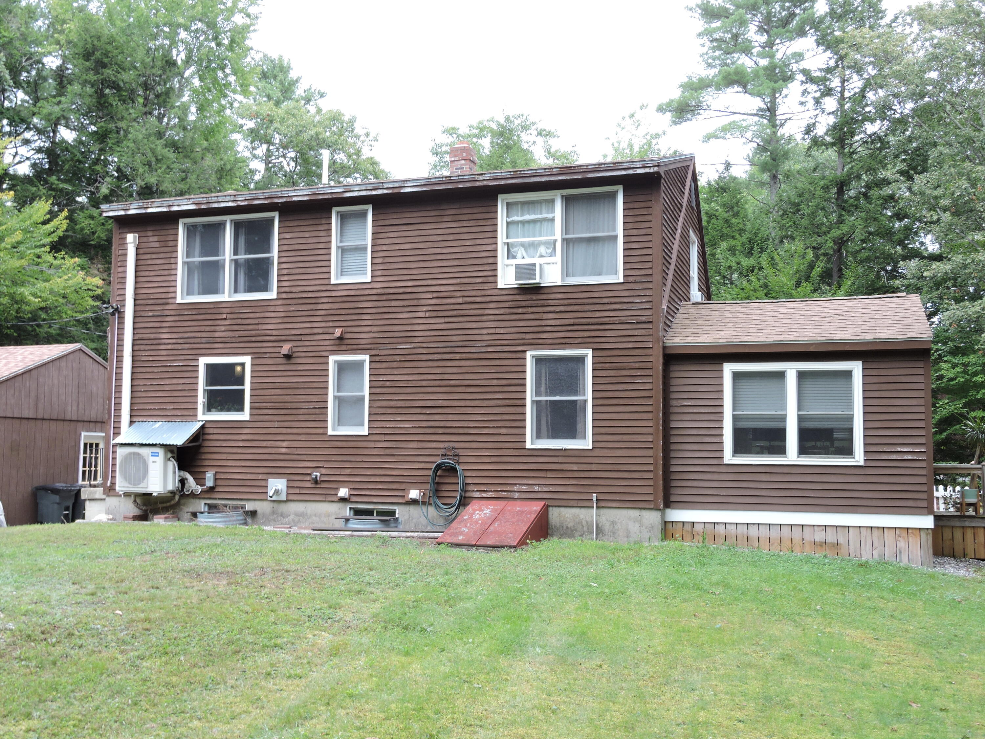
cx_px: 492
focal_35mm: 35
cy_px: 370
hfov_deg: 52.6
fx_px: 996
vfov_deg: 40.7
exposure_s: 1/40
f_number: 3.8
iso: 100
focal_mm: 6.3
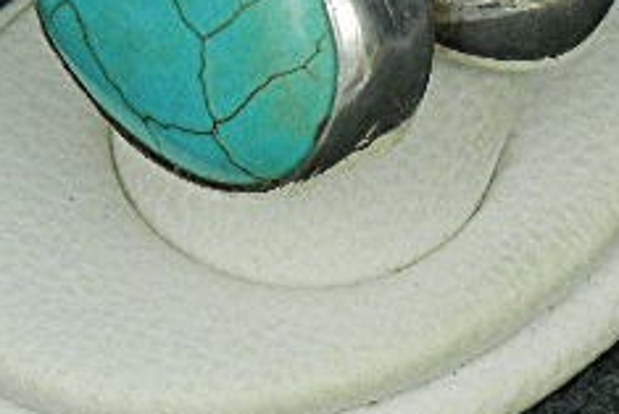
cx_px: 292
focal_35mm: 376
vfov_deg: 3.7
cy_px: 11
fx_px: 6469
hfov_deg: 5.5
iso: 400
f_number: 4.6
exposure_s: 1/13.6
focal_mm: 24
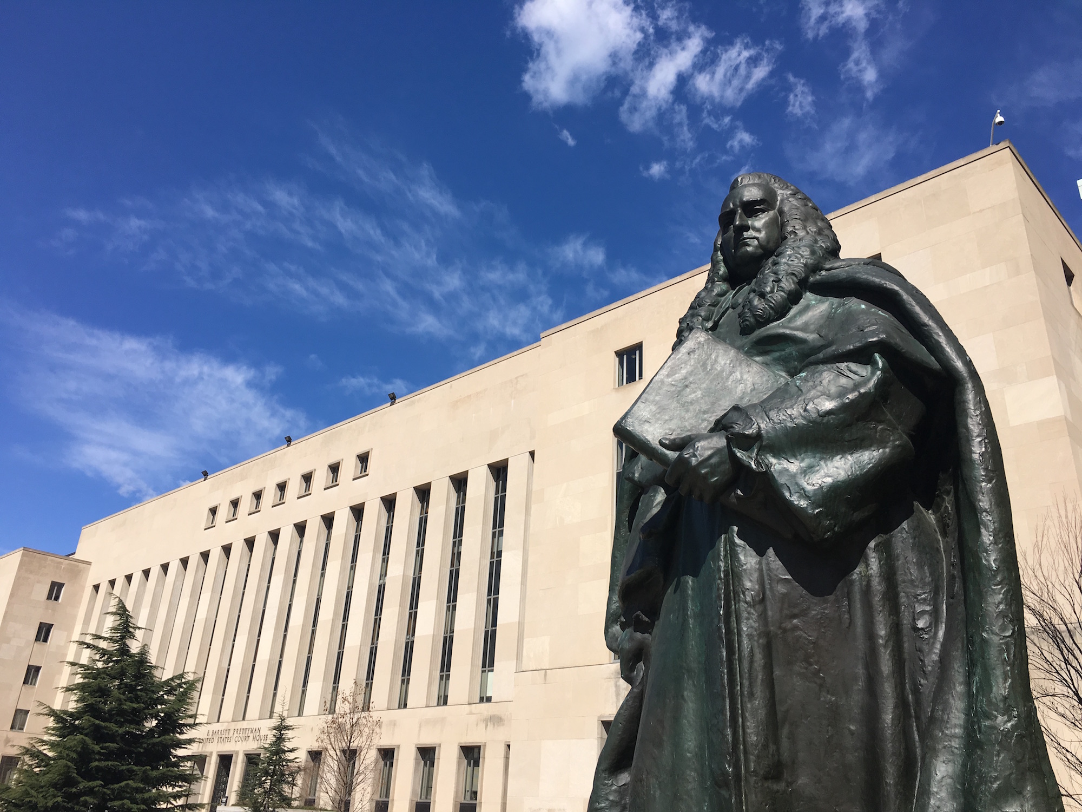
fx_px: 906
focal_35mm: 29
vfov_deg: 48.2
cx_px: 541
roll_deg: -4.1
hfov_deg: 61.7
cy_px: 406
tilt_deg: +25.5
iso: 25
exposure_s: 1/2024
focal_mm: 4.15
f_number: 2.2
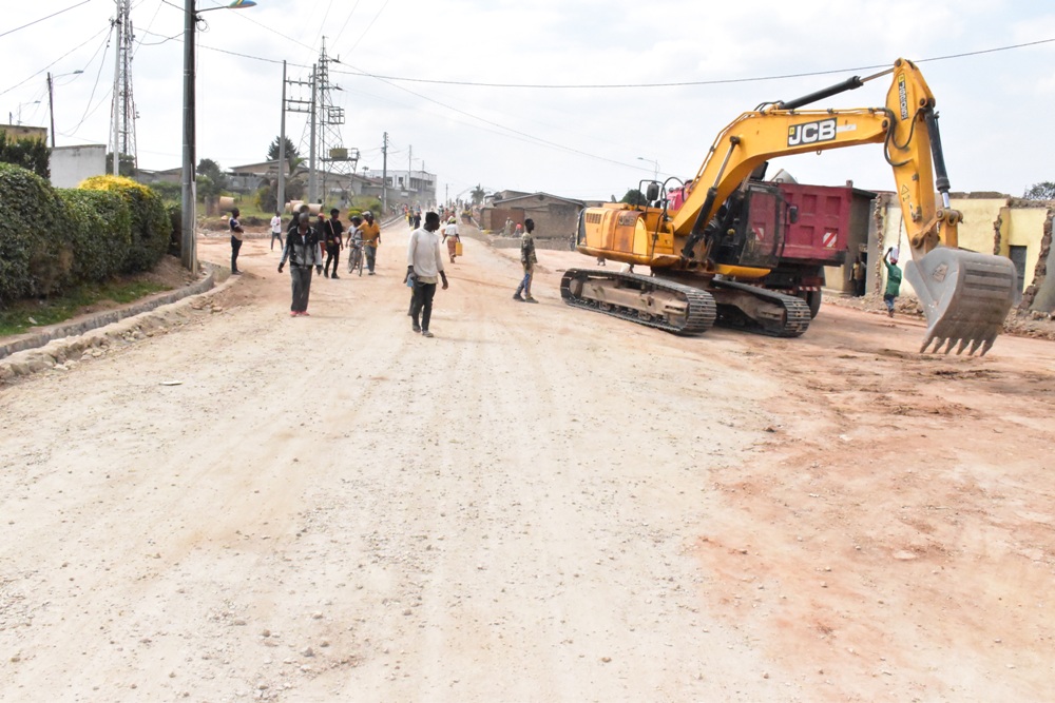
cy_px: 352
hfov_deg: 55.1
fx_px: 1011
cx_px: 528
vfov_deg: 38.4
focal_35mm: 34
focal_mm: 23
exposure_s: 1/4000
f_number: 14
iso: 12800
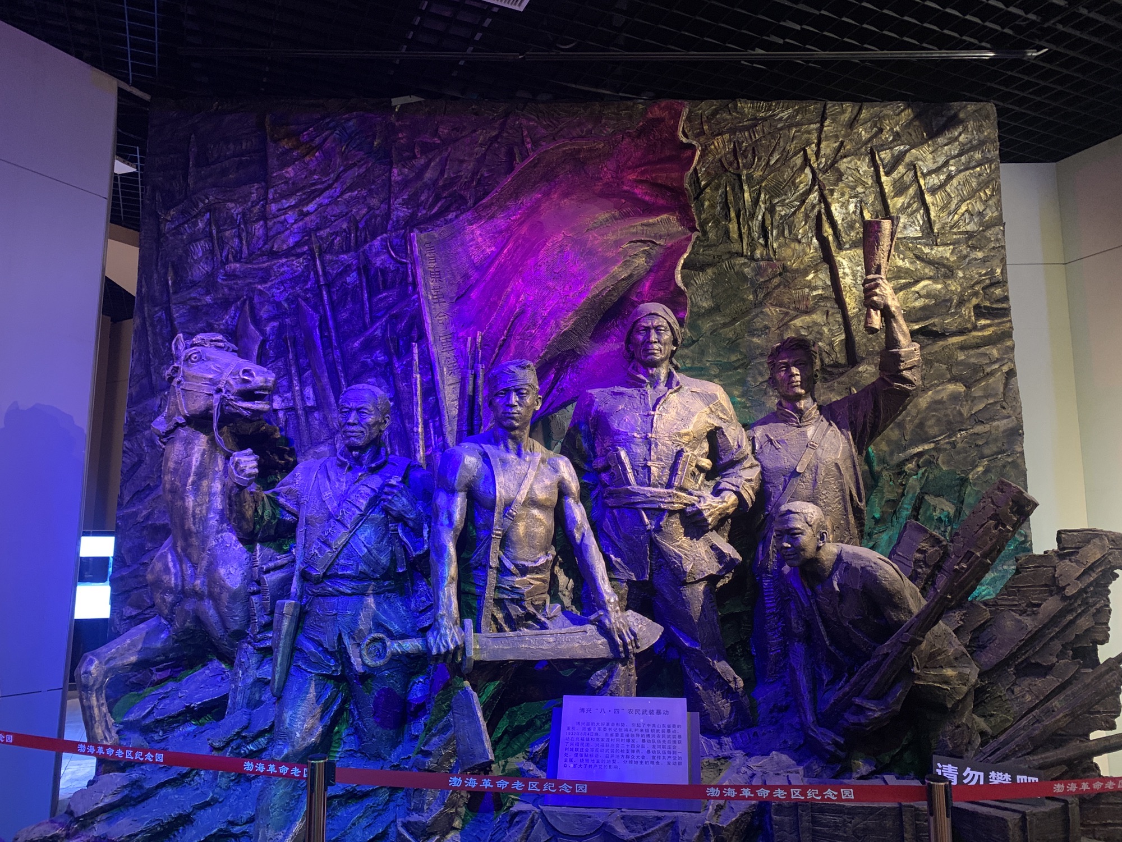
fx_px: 843
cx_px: 561
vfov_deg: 53.1
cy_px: 421
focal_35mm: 26
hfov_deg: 67.3
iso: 400
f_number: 1.8
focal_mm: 4.25
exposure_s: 1/35
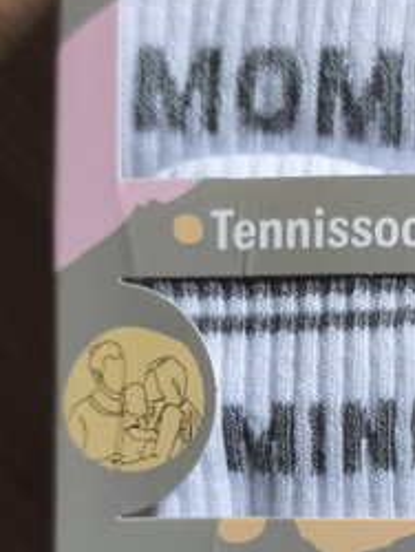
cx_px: 364
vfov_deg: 25.2
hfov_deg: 19.1
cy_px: 443
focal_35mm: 76
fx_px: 1213
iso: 320
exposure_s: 1/50
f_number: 1.6
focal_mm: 6.57
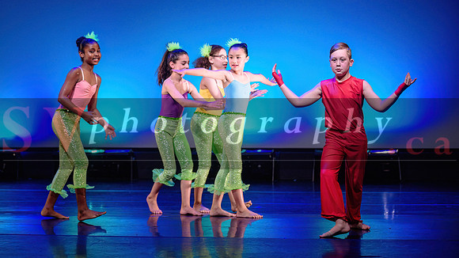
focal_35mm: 132
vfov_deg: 9.2
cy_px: 98
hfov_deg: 16.3
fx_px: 1601
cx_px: 174
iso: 1600
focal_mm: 100
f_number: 2.8
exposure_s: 1/250
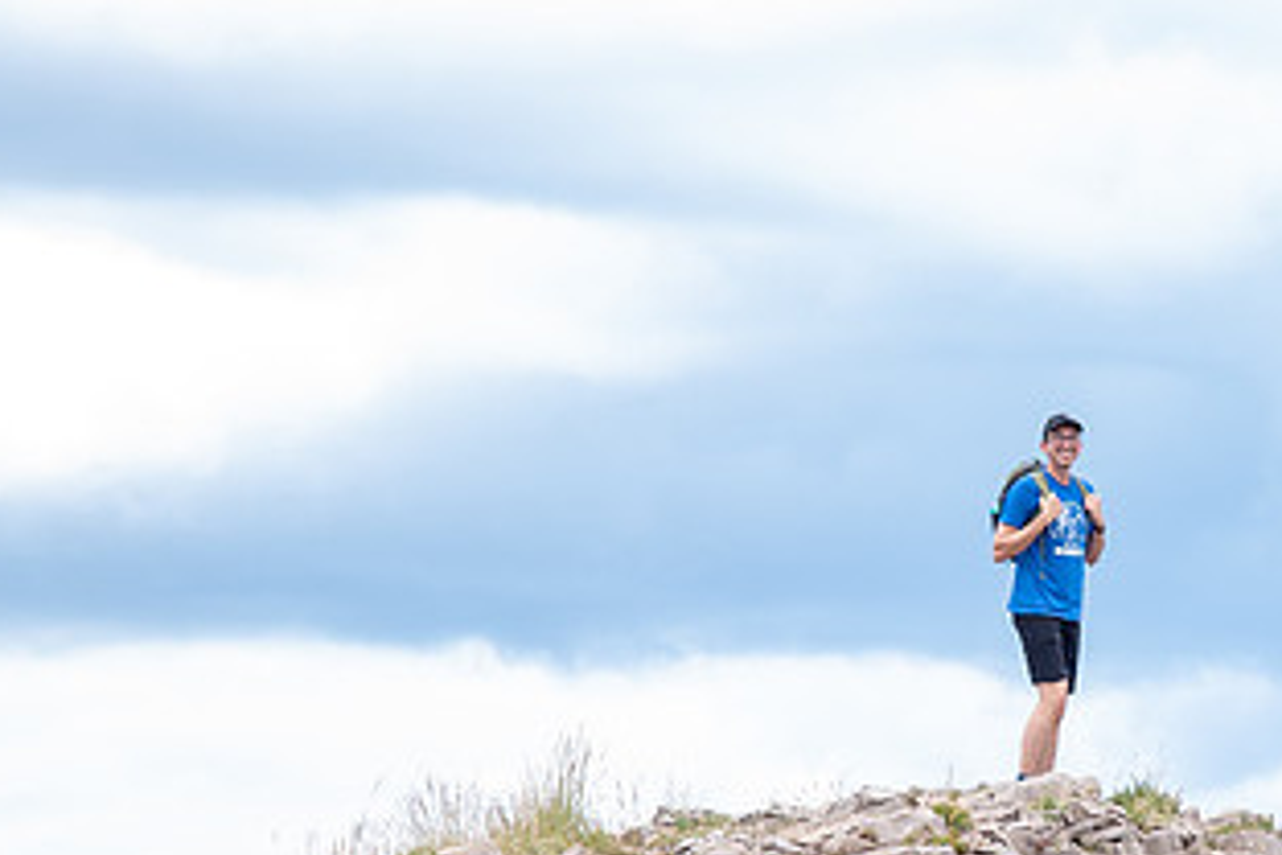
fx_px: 10540
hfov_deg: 7.0
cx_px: 1031
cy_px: 529
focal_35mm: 296
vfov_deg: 4.6
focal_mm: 112
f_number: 4
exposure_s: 1/200
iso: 100
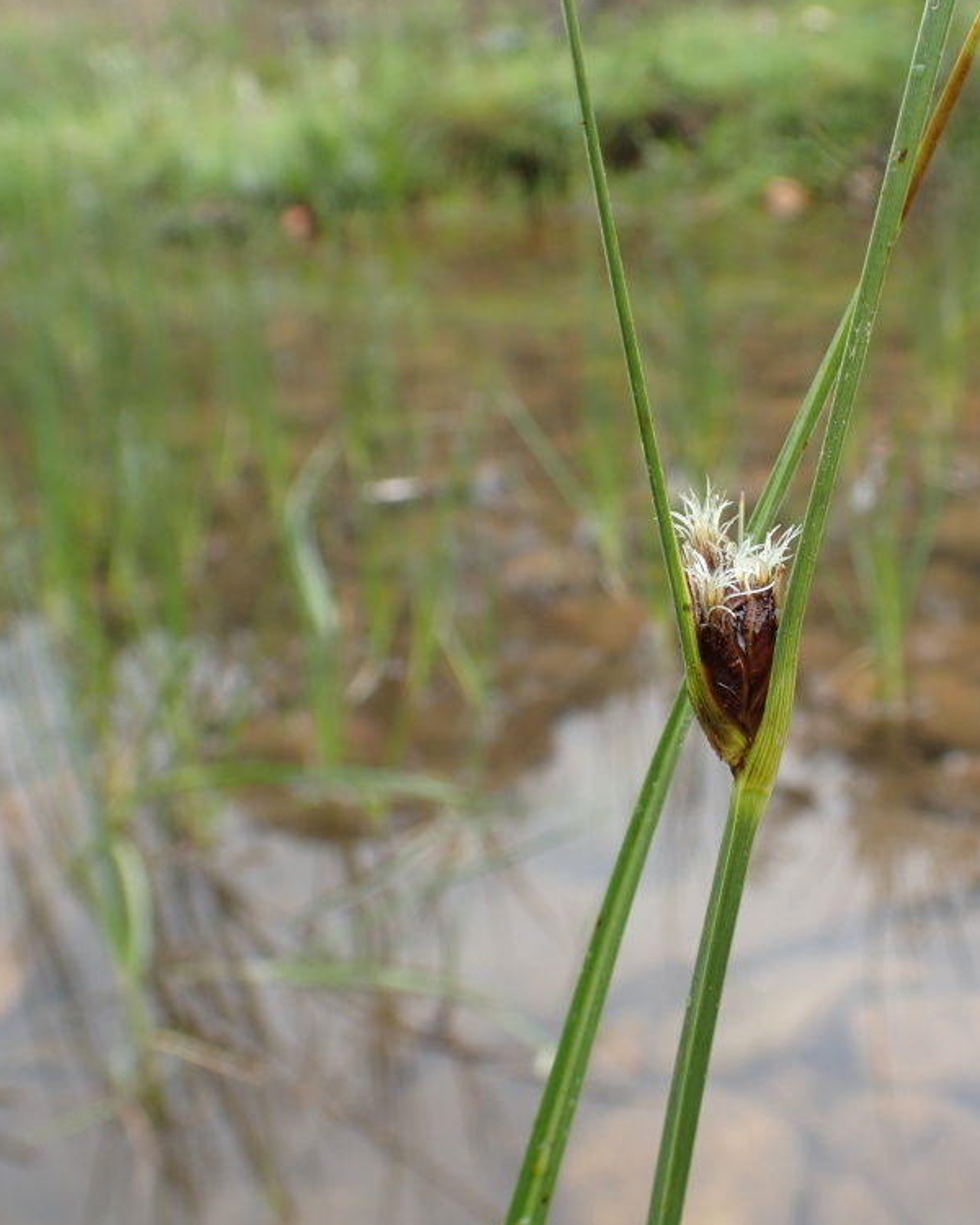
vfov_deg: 45.8
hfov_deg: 36.7
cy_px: 604
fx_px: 1450
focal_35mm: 40
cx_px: 701
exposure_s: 1/200
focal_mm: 5.5
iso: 100
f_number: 3.2
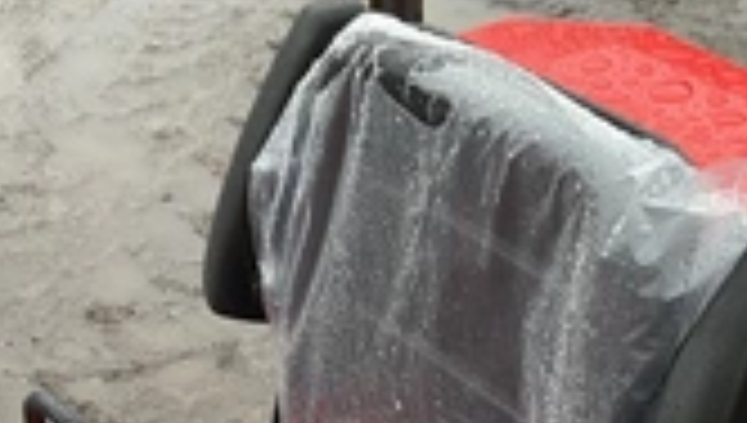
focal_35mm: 76
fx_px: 1508
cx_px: 454
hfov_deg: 27.8
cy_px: 580
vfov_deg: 15.1
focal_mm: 3
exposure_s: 1/122
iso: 25
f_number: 1.8
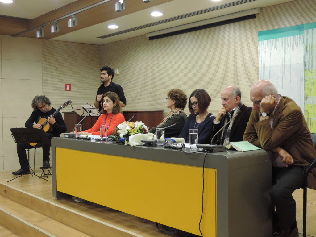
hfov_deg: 43.9
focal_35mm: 43
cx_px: 158
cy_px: 118
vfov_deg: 33.6
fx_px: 393
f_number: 3.4
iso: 400
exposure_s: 1/20
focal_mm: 7.6
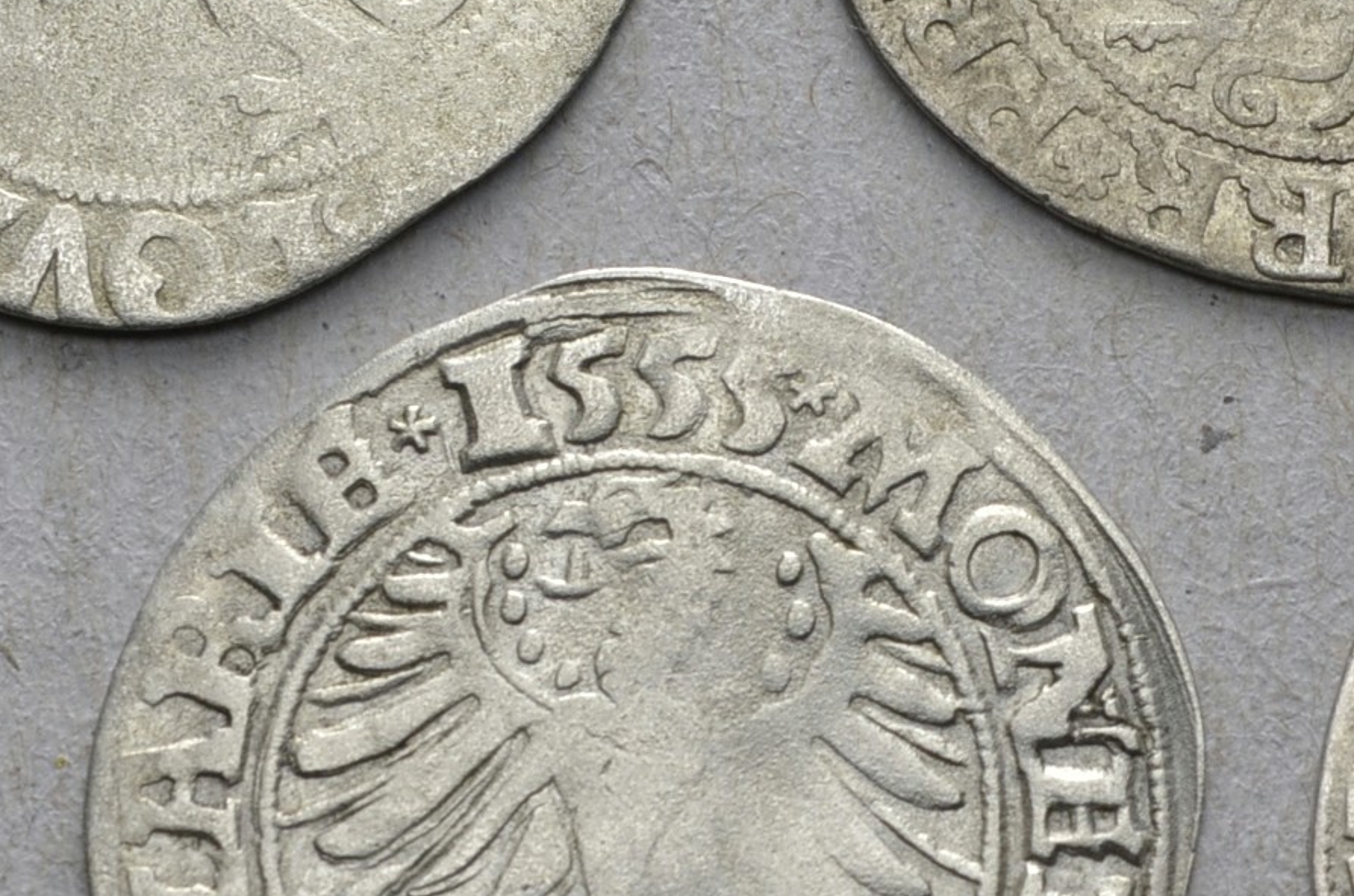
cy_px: 294
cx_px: 1054
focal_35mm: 227
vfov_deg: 6.0
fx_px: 8534
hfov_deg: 9.1
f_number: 14
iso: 400
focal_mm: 55
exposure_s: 1/250
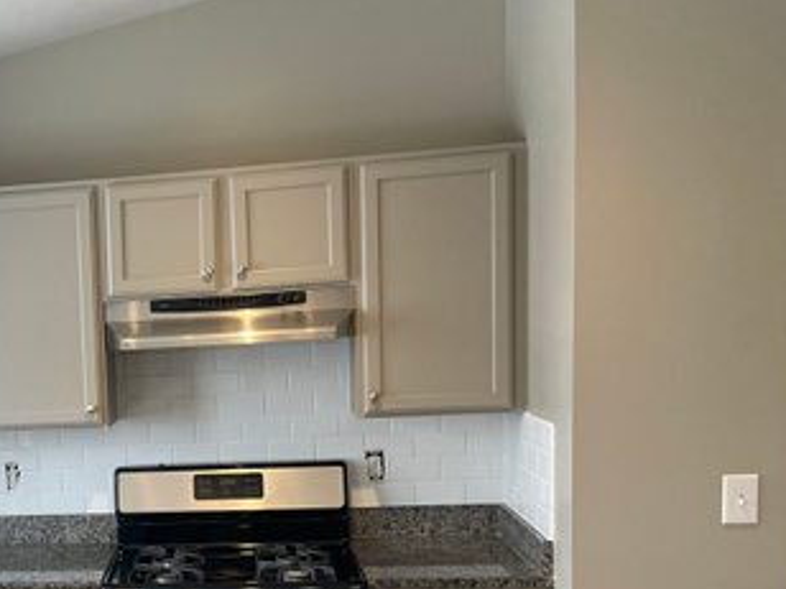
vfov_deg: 26.5
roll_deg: +4.6
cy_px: 484
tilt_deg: -7.5
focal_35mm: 54
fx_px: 1226
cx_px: -8
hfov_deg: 32.6
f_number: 1.6
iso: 100
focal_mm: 4.2
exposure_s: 1/120
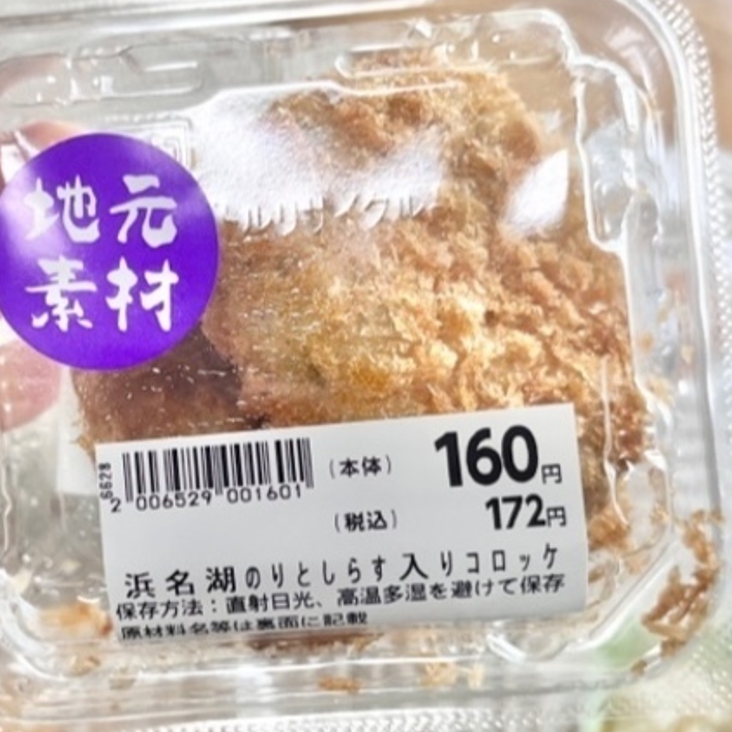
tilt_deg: -66.5
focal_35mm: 37
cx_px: 295
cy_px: 368
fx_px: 885
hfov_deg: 44.7
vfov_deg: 44.9
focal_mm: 5.1
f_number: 1.6
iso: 50
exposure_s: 1/120
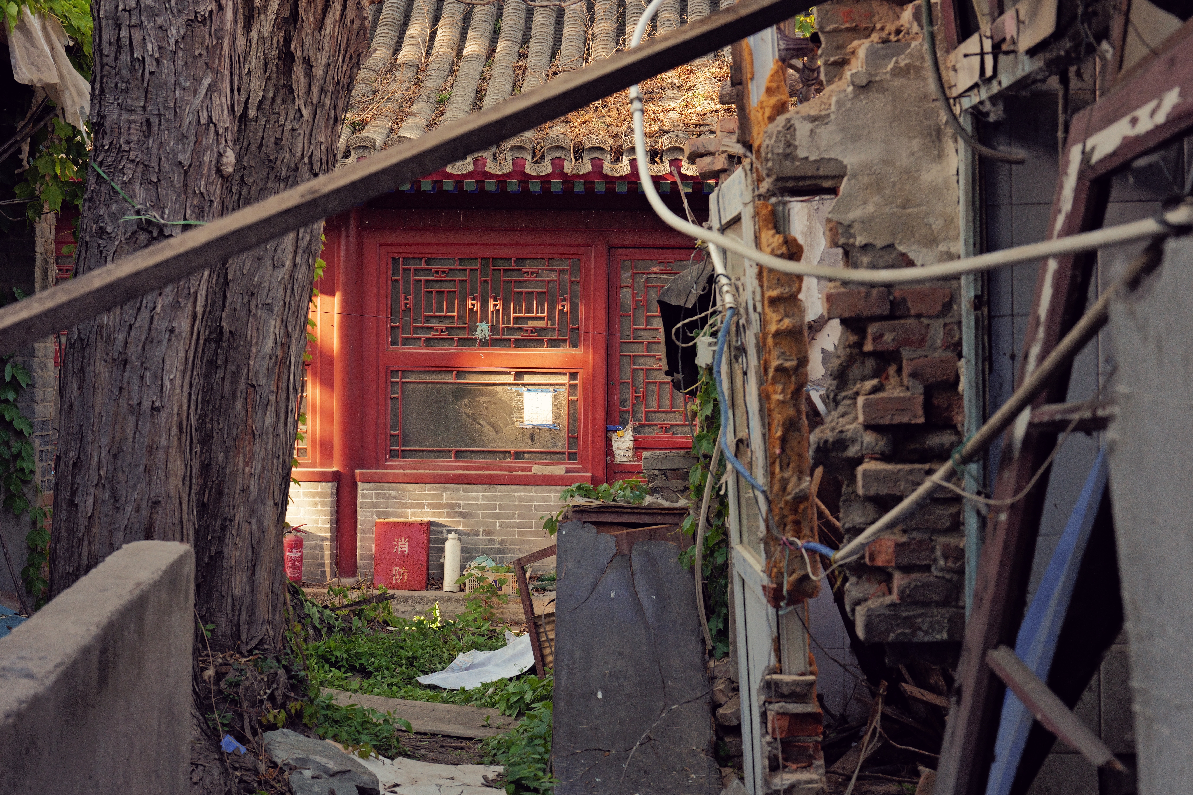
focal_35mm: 50
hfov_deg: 39.5
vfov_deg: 27.0
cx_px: 520
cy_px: 423
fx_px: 1657
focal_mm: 43
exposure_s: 1/250
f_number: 5.6
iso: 800
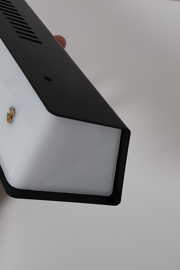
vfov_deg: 27.8
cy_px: 80
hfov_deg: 18.7
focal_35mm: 72
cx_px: 30
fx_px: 540
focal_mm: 5.58
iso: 320
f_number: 1.8
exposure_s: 1/33.3
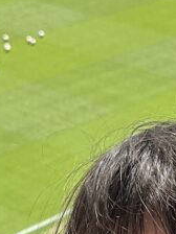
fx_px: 1132
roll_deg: -1.0
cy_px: 91
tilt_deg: -19.3
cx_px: 89
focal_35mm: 167
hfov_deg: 8.9
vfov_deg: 11.8
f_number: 1.5
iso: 50
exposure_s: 1/1224
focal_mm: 5.7
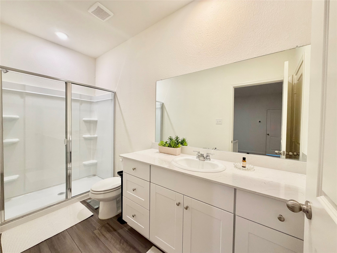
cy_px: 126
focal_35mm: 14
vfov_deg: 85.7
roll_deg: +0.3
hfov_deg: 102.1
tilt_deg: -0.8
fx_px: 136
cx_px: 168
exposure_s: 1/120
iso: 250
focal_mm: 2.22
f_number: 2.2
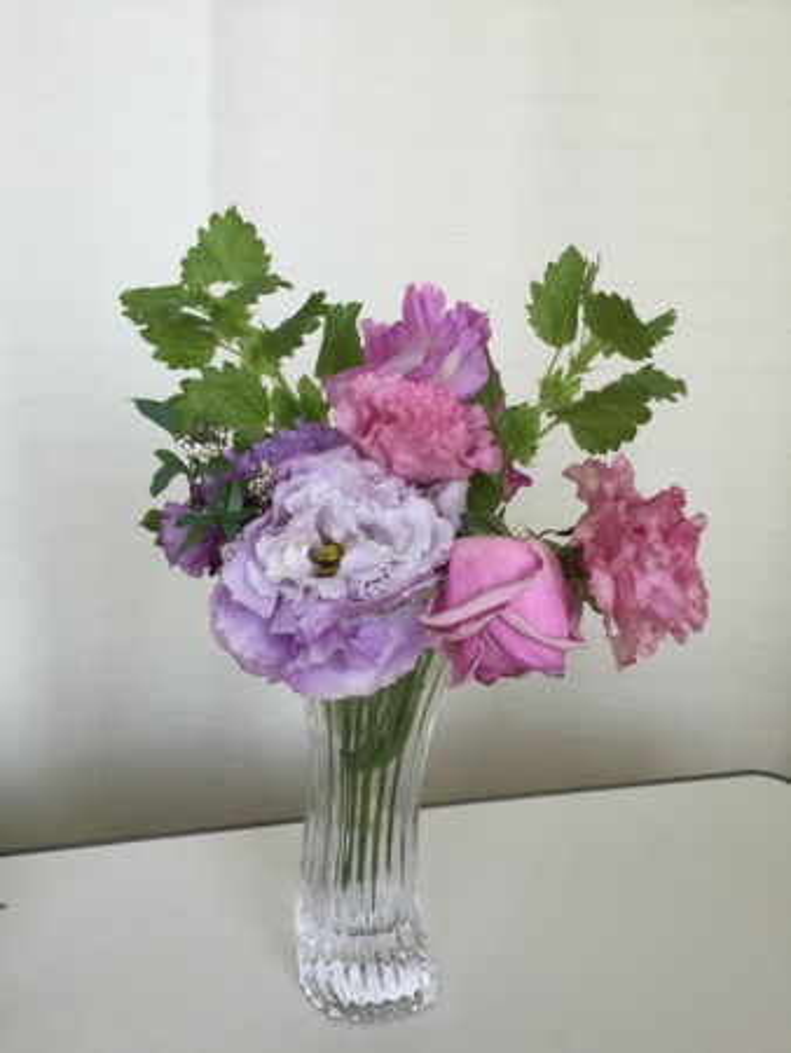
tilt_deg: -14.7
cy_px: 526
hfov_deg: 48.3
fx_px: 883
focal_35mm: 29
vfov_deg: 61.6
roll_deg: -2.8
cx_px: 396
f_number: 2.2
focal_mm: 4.15
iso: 32
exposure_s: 1/30
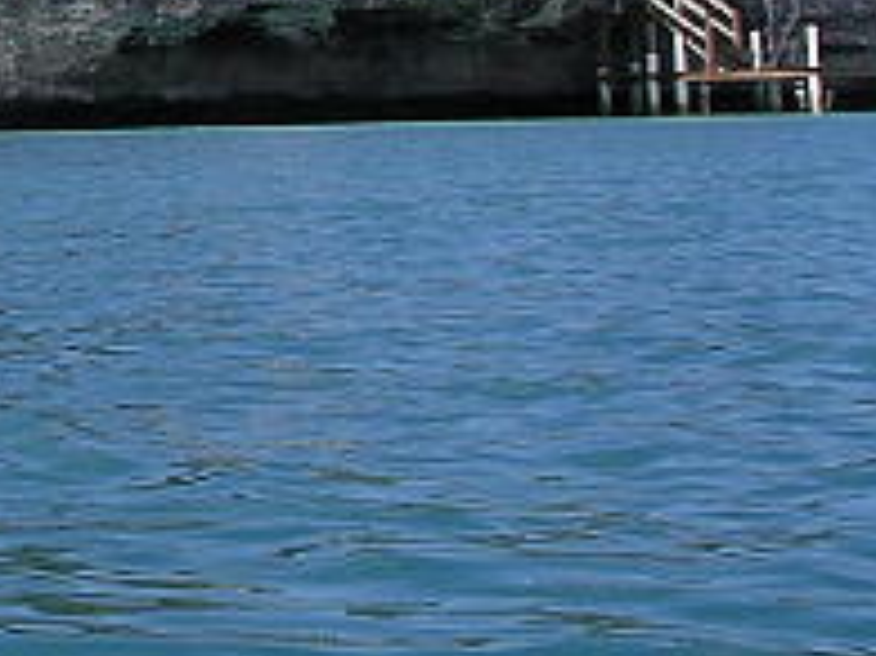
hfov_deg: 11.6
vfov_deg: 9.5
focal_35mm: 152
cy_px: -297
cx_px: -912
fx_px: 3844
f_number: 5.6
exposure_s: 1/458
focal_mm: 7.8
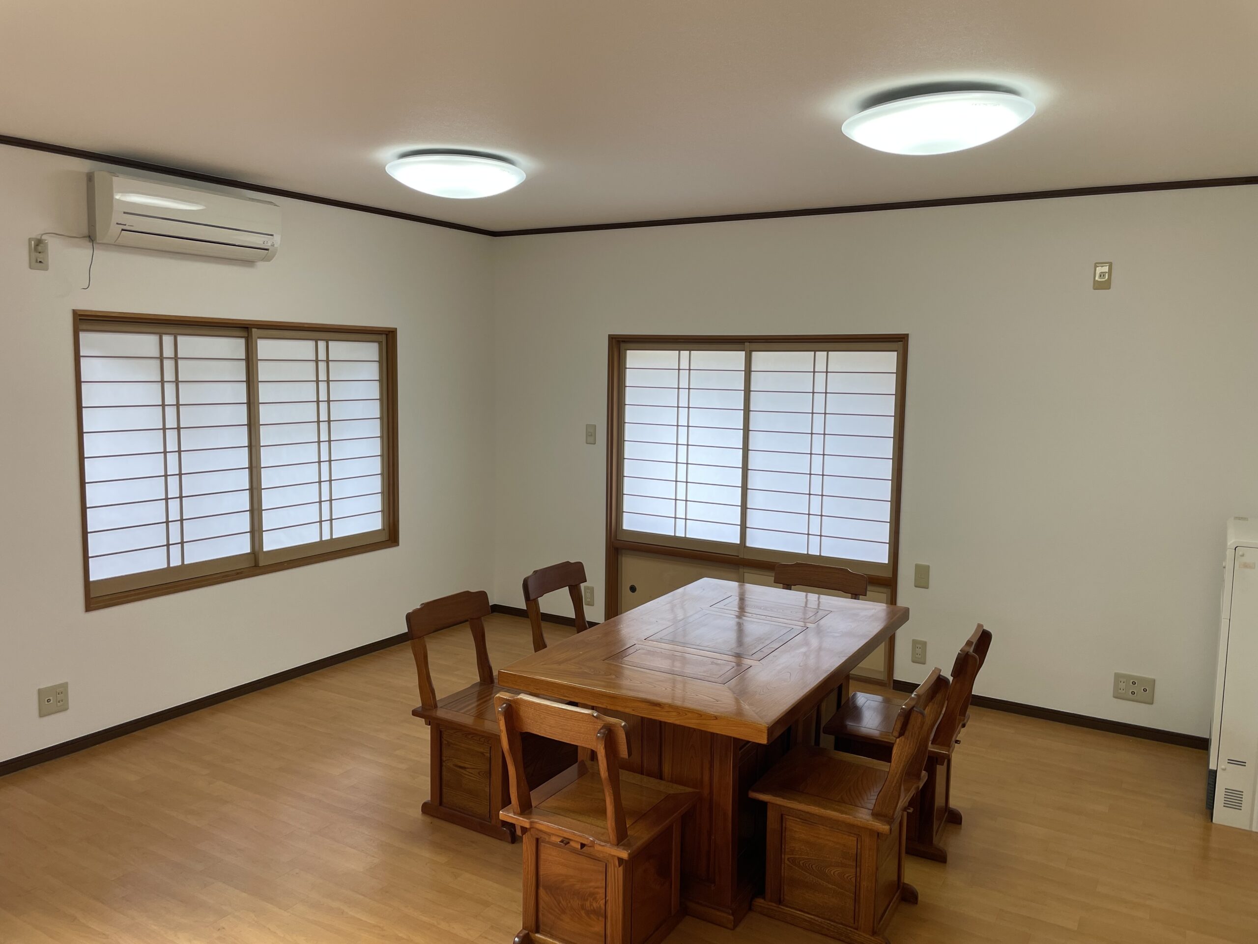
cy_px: 472
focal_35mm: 26
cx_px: 629
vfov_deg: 53.1
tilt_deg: -5.6
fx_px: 945
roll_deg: -1.0
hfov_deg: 67.3
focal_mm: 4.2
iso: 50
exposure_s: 1/120
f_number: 1.6
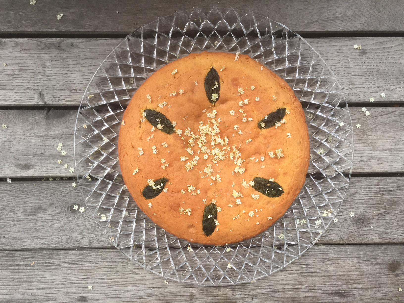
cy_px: 152
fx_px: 338
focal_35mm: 29
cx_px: 202
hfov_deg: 61.7
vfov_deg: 48.2
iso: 100
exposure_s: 1/33
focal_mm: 4.15
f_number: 2.2
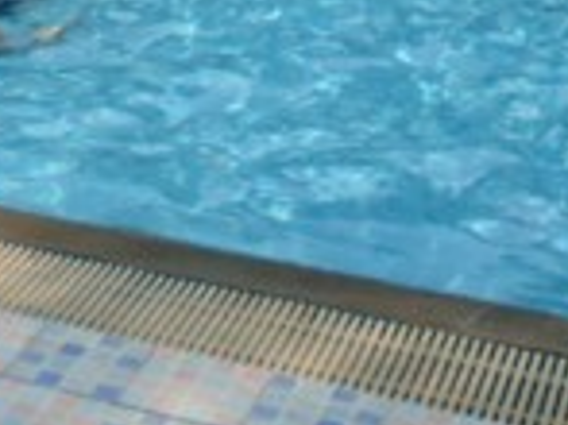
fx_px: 1738
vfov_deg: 12.7
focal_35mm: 106
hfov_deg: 18.1
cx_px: -12
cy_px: -340
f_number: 8
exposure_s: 1/250
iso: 160
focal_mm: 4.6
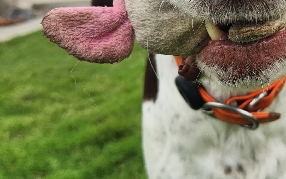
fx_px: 444
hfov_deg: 34.3
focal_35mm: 57
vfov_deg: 22.5
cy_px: 37
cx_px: 240
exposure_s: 1/201
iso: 20
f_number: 1.8
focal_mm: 5.4
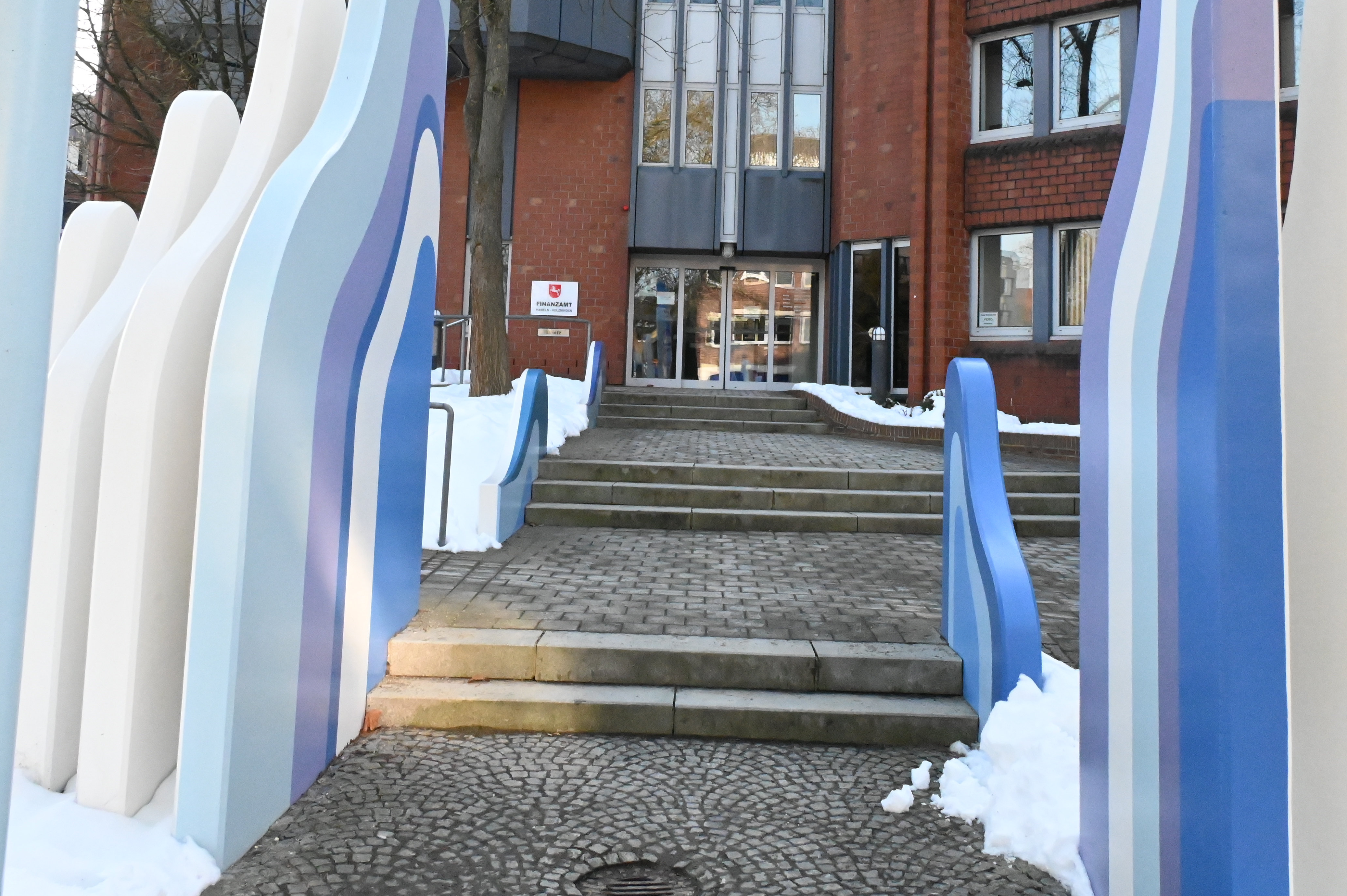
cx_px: 697
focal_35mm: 35
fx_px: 1309
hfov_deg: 54.5
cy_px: 255
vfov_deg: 37.1
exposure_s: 1/1000
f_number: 16
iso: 16000
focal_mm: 24
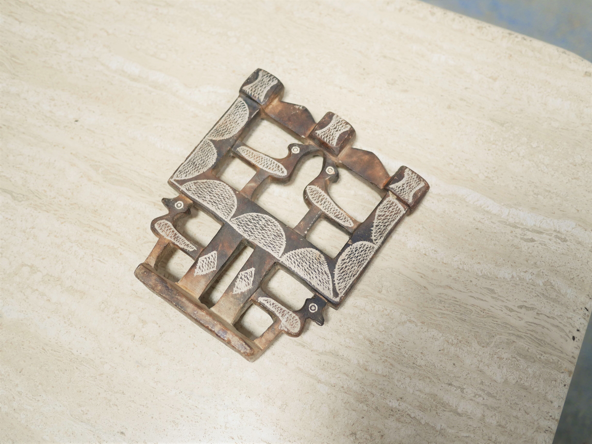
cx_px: 296
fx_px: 684
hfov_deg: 46.8
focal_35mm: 40
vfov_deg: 36.0
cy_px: 222
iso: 400
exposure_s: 1/60
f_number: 1.7
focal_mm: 20
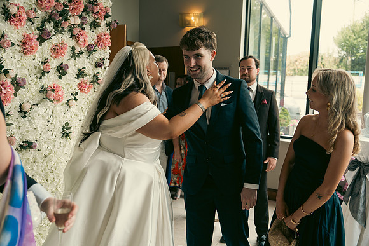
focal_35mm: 34
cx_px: 184
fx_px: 349
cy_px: 123
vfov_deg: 38.9
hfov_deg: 55.8
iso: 320
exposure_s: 1/160
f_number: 3.5
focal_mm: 34
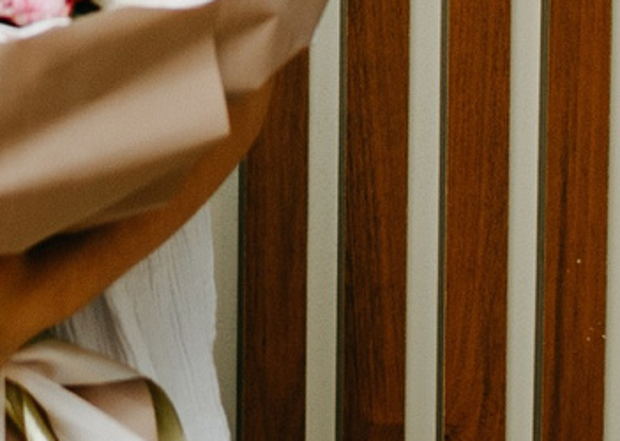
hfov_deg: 7.0
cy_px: -980
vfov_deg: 4.7
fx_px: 5066
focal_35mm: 288
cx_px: -87
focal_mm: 35
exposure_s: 1/160
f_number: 3.2
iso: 125
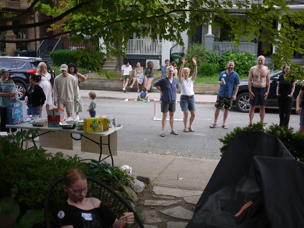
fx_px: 378
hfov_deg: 43.8
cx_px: 162
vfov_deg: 33.6
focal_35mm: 43
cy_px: 114
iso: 100
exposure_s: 1/200
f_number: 1.7
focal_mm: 20
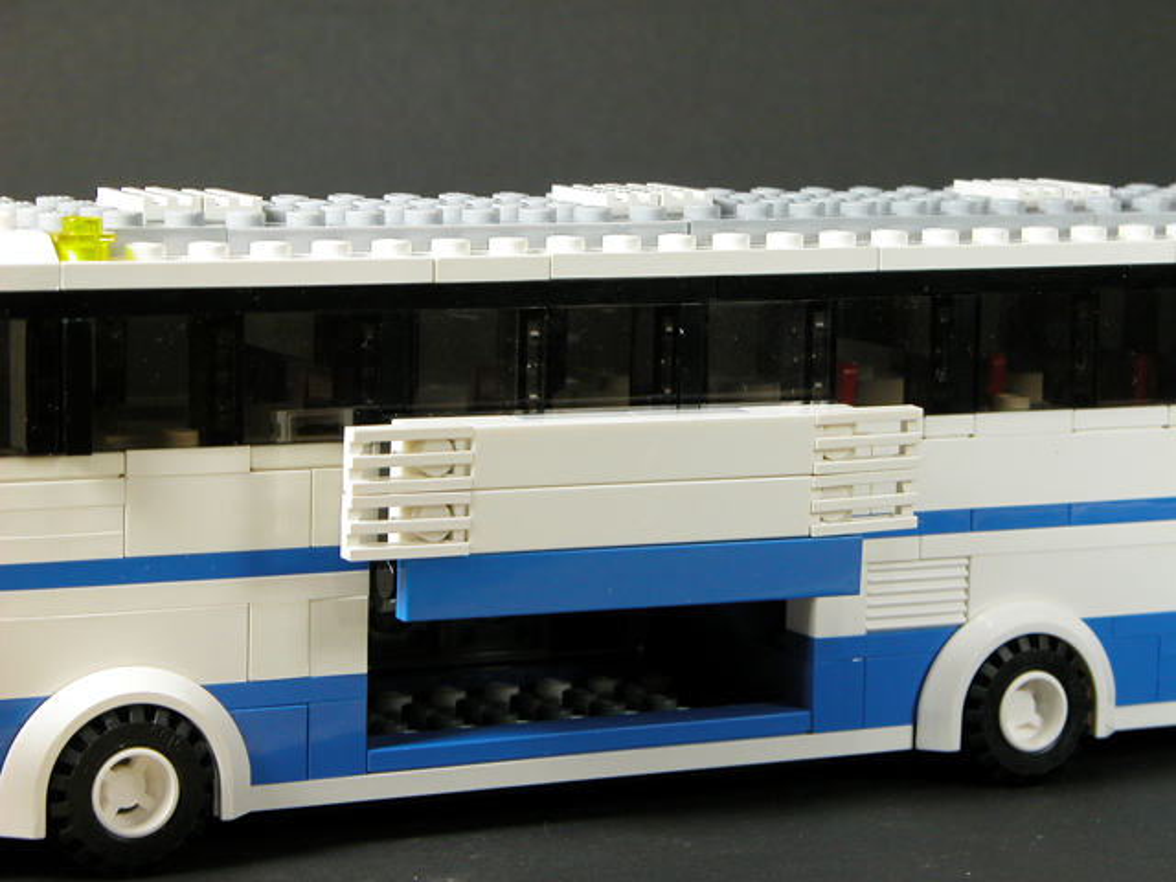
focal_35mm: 116
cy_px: 441
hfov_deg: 17.0
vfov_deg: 12.8
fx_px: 3941
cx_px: 588
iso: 100
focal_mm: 29.5
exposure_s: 1/8
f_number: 5.9
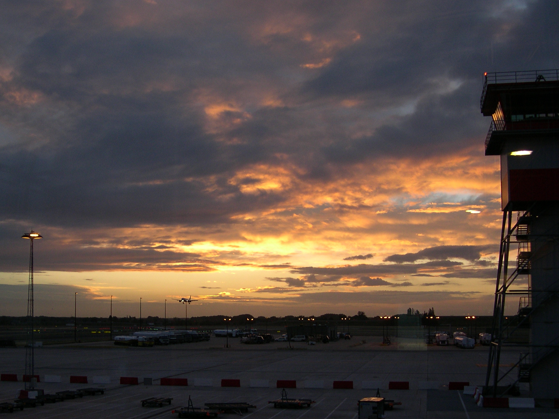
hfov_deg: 37.9
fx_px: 807
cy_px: 254
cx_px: 203
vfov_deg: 29.0
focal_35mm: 50
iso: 100
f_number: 2.8
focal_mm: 8
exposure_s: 1/98.4
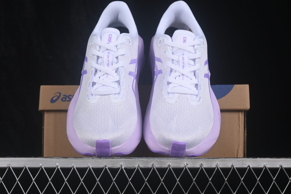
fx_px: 606
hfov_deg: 27.0
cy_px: 97
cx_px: 146
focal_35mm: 75
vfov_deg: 18.2
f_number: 8
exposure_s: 1/80
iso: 160
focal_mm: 50
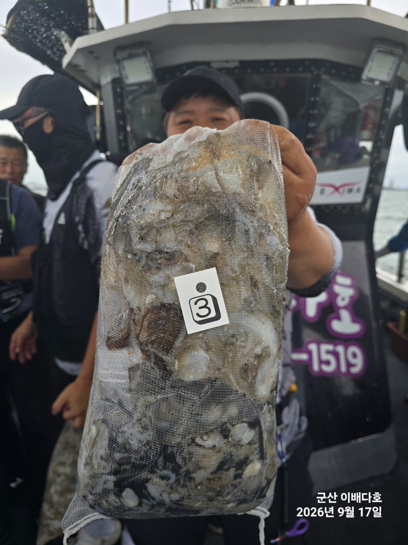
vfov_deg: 73.9
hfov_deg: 58.9
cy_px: 272
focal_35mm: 23
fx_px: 361
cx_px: 204
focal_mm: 6.3
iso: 12
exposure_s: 1/180
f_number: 1.7
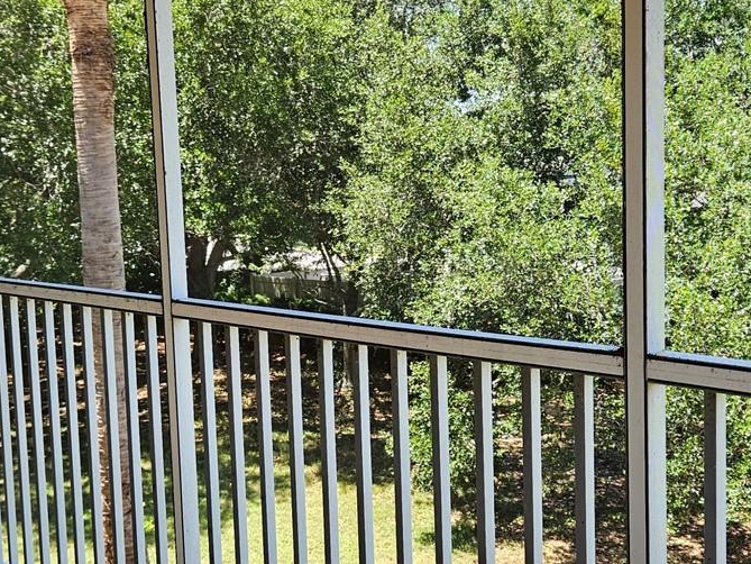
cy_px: 324
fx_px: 1193
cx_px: 383
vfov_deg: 26.5
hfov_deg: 34.9
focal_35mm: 55
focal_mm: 5.4
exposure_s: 1/359
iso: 50
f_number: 1.8
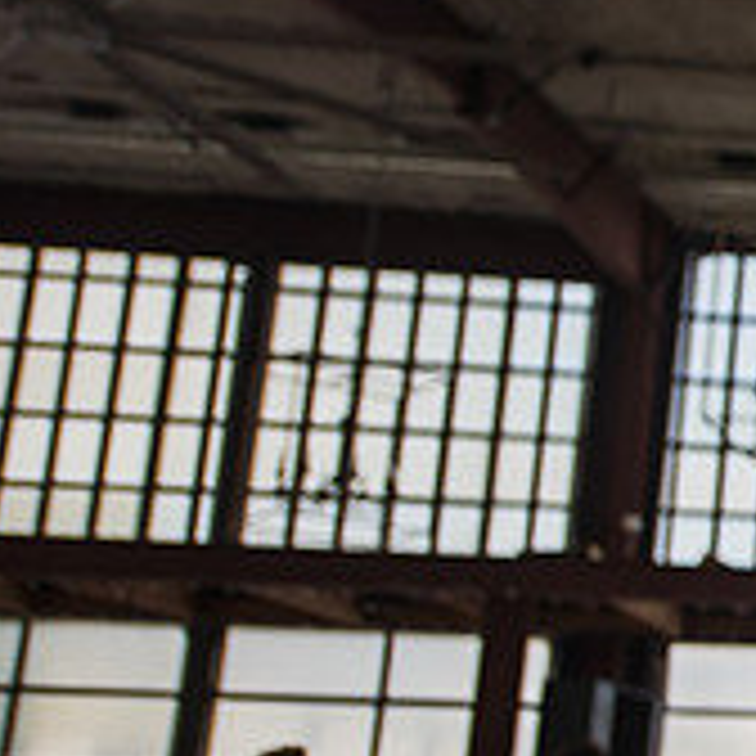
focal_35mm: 76
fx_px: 1878
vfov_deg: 22.6
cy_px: 555
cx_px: 1515
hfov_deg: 16.9
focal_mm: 22
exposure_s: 1/1250
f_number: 2.8
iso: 200
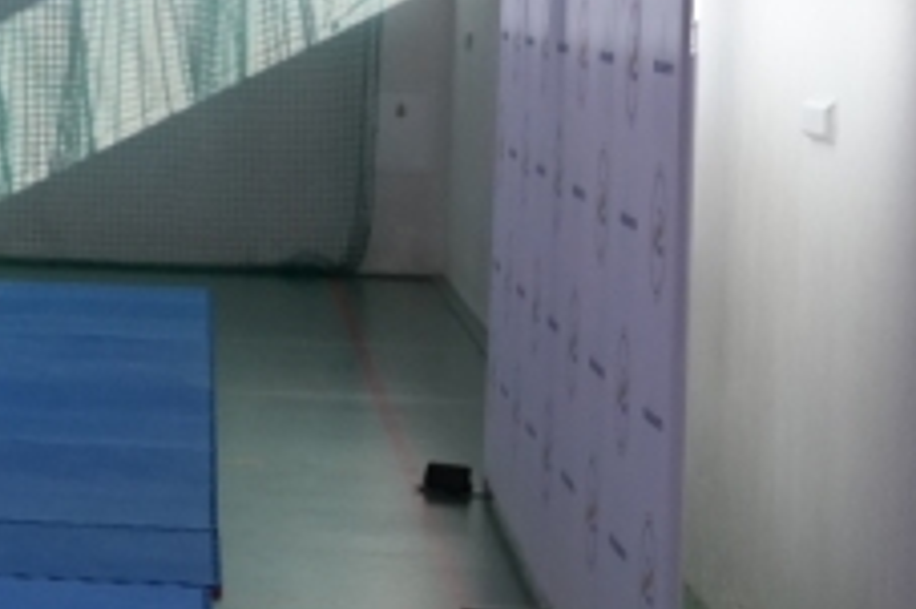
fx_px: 3941
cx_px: -573
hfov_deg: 12.4
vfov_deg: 8.8
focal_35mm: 155
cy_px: 276
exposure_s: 1/8000
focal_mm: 44
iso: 3200
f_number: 5
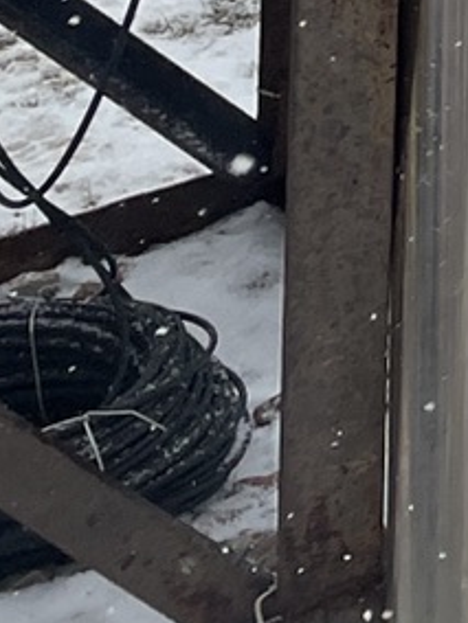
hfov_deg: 7.0
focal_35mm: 183
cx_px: 1525
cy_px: -1108
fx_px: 3299
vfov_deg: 9.1
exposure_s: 1/2353
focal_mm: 4.2
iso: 32
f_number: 1.6
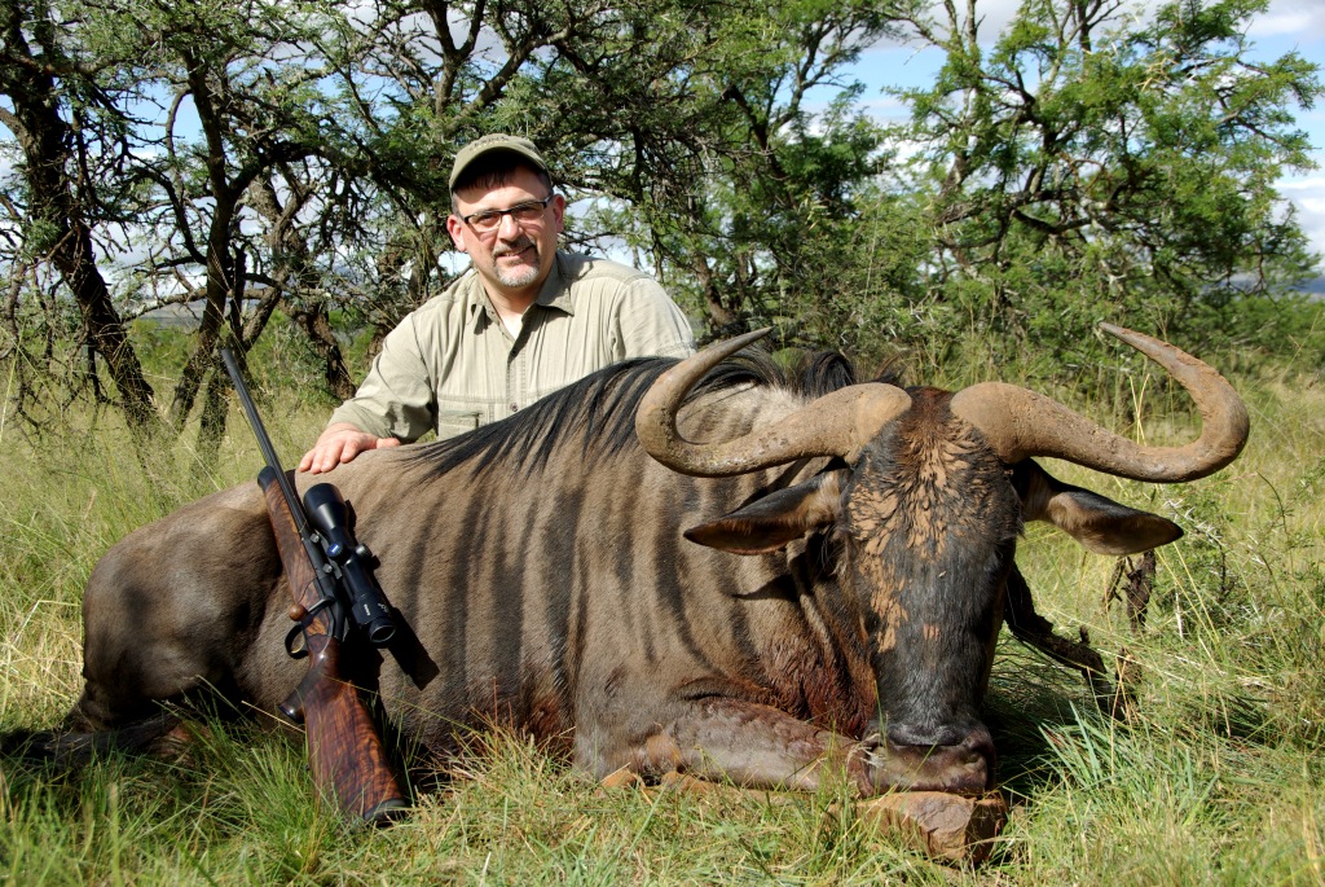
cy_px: 444
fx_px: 1768
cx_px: 662
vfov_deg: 28.1
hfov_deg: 41.1
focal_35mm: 48
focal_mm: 32
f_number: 6.7
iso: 100
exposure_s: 1/180
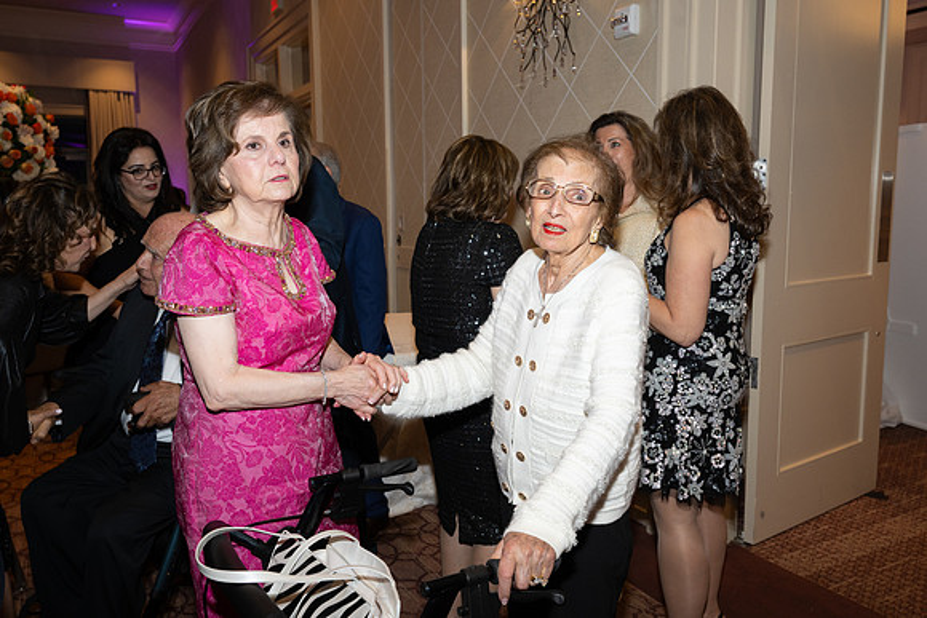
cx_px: 464
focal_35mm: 29
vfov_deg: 45.0
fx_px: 747
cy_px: 309
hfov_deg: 63.6
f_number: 5.6
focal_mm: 29
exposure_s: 1/100
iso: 800
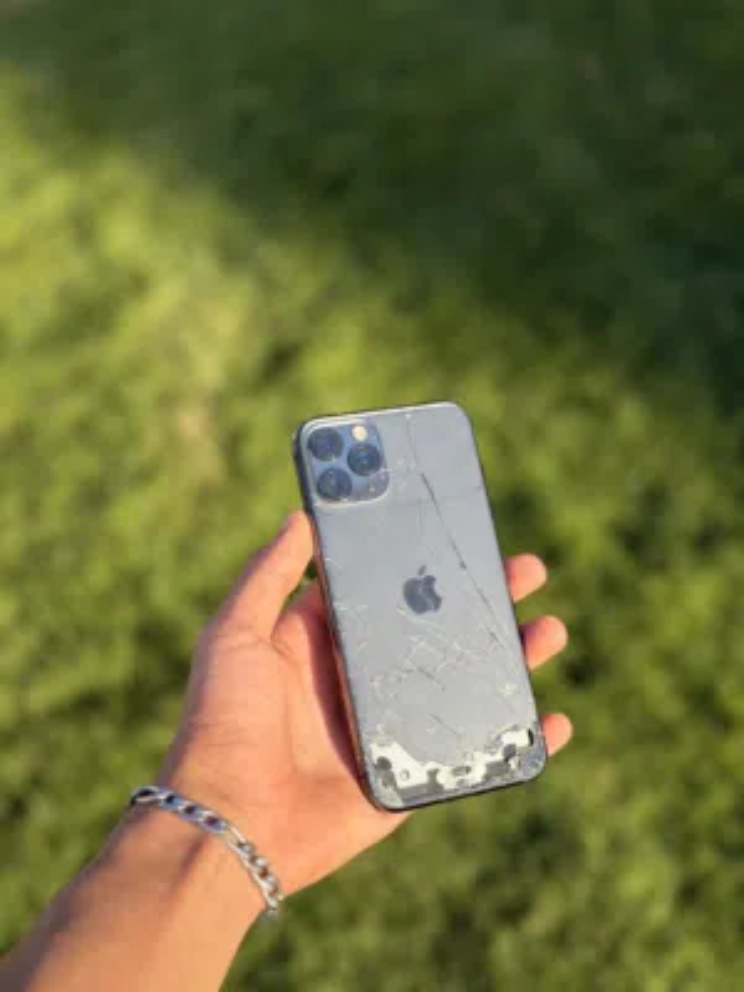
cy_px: 496
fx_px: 1376
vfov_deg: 39.7
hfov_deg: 30.3
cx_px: 372
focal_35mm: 48
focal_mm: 6.76
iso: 64
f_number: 1.78
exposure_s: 1/1642
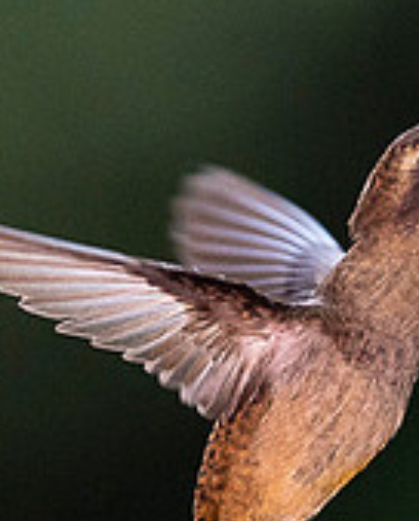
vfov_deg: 1.0
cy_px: 483
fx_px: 31014
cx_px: 460
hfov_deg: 0.8
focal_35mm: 2008
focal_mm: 500
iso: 3200
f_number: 4
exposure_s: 1/2500
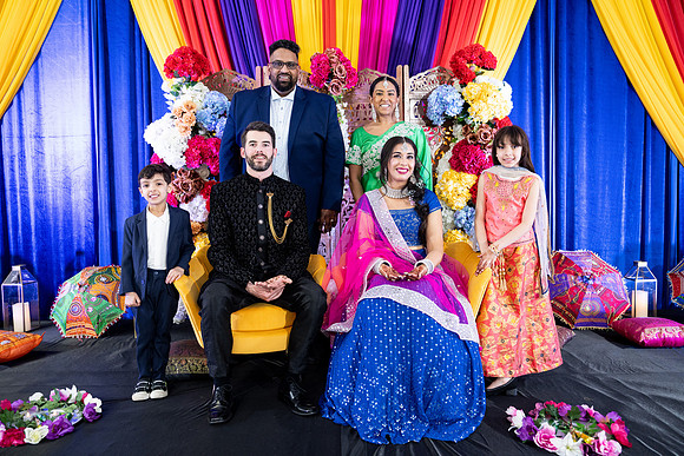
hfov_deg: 67.4
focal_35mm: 27
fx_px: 513
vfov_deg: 48.0
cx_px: 342
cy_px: 228
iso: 1250
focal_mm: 27
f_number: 2.8
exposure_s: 1/125
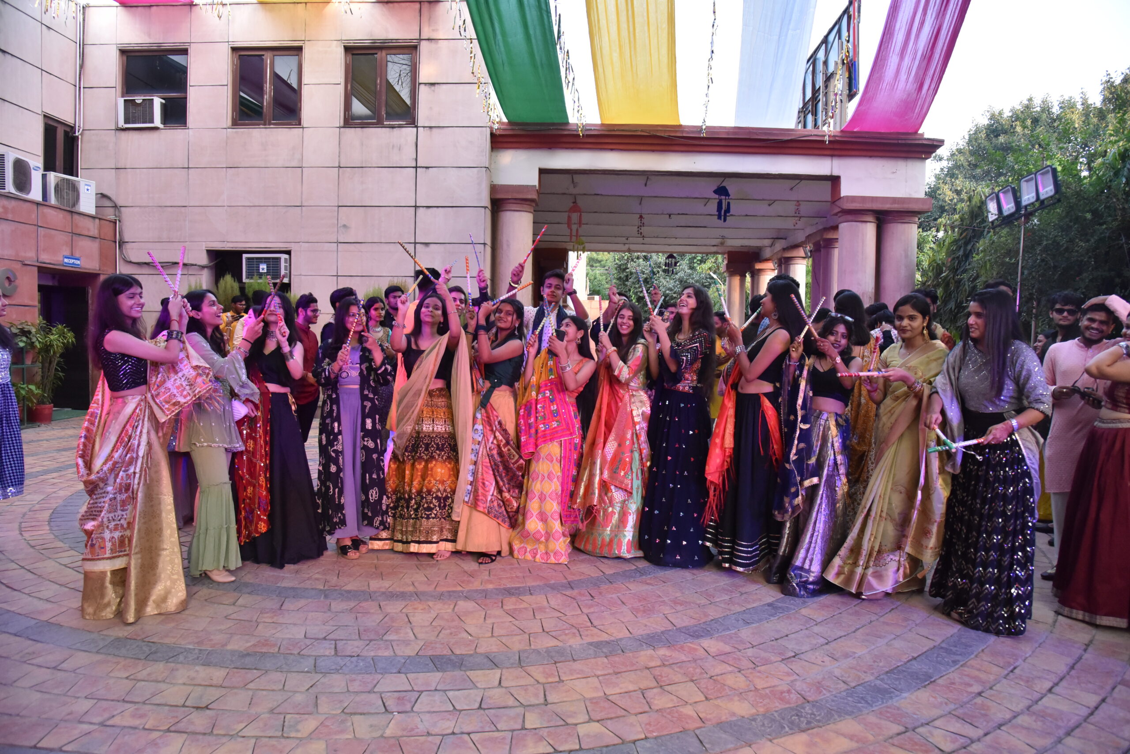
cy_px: 377
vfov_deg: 53.2
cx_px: 565
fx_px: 754
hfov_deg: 73.7
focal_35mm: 24
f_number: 5
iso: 2500
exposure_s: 1/500
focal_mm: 24
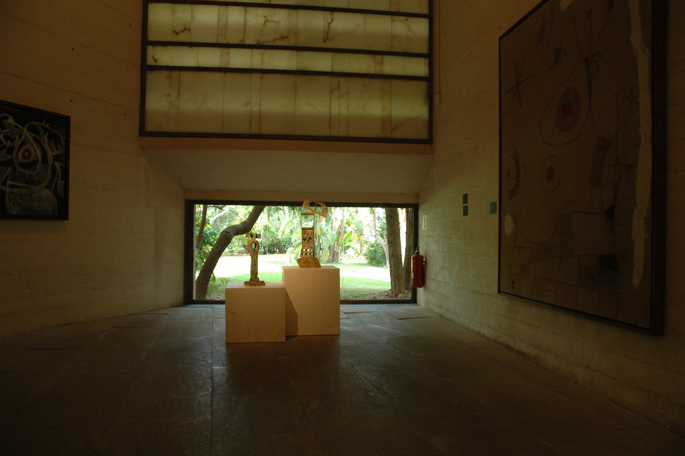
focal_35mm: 27
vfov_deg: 47.9
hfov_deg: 67.4
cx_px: 342
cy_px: 228
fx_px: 513
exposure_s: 1/100
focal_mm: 18
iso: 400
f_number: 5
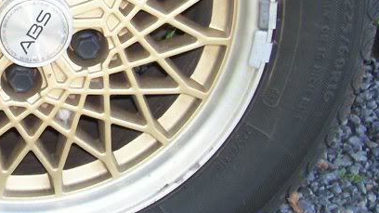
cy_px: -1
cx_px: 17
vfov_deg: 12.8
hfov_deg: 22.2
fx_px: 934
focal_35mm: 93
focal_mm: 5.6
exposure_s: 1/64
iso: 80
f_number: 2.7
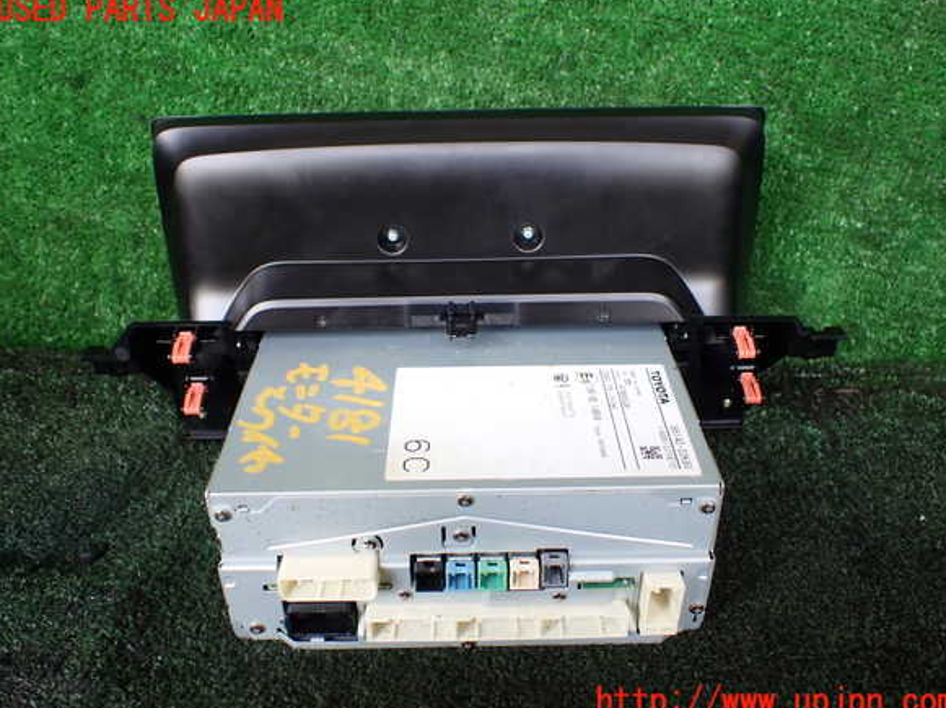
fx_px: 847
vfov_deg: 45.4
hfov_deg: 58.4
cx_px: 475
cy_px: 356
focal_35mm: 31
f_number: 2.3
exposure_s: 1/125
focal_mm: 5.4
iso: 160
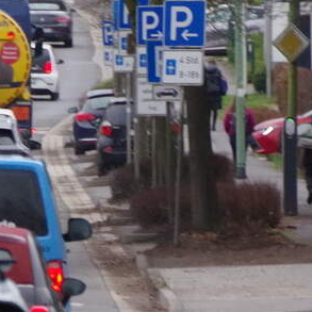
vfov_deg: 0.9
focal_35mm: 1917
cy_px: 199
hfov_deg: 0.9
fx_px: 19548
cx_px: -125
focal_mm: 300
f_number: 7.1
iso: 3200
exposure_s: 1/320
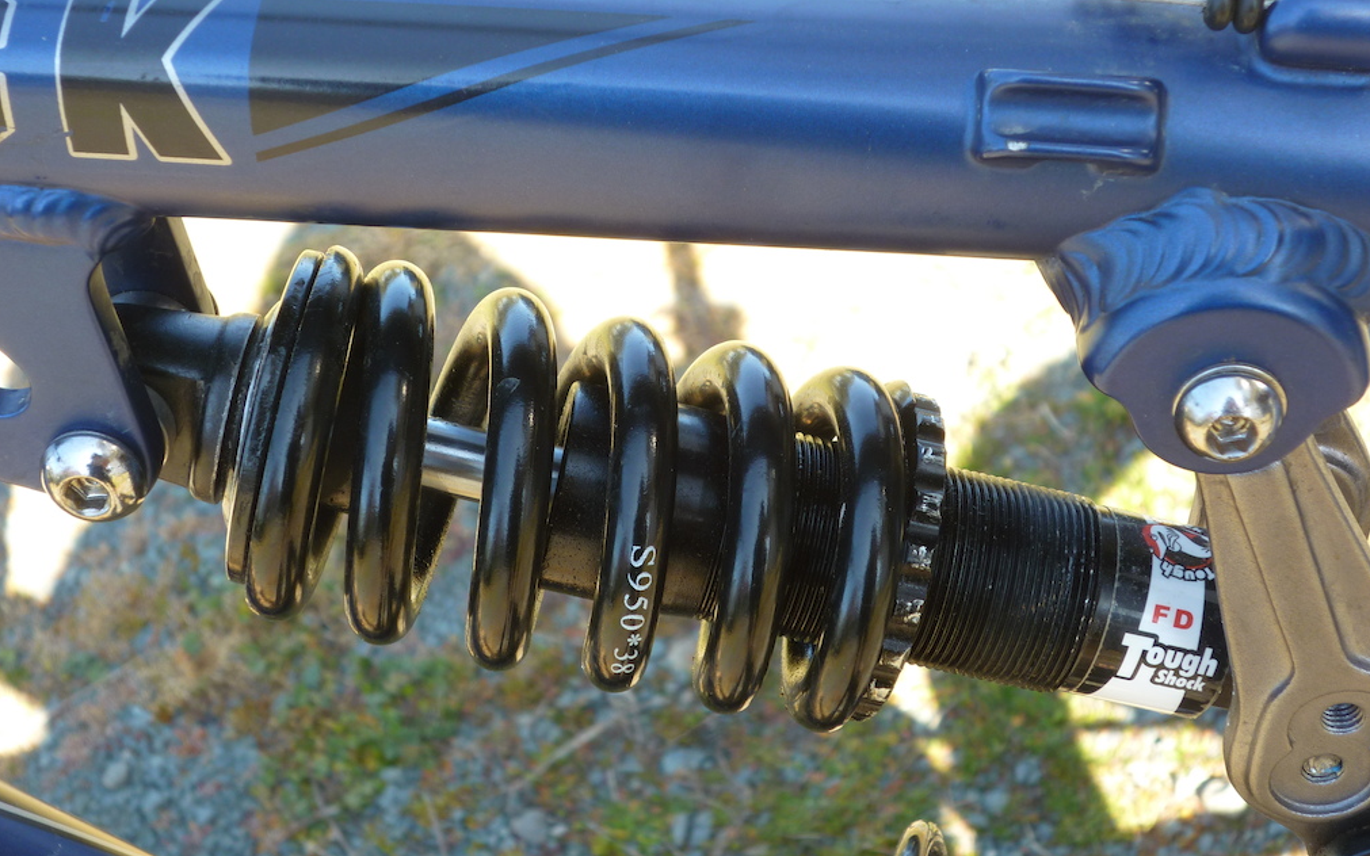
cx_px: 690
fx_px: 2166
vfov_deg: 22.4
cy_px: 420
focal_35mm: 58
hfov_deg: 35.1
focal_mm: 9.5
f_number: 5.2
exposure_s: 1/40
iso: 80
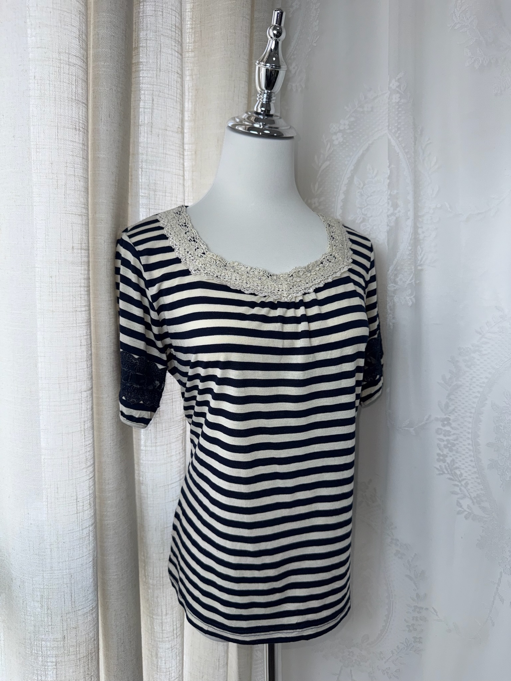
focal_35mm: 24
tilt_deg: -7.9
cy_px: 340
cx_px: 256
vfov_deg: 71.6
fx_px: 472
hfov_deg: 56.8
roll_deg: -1.9
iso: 80
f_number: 1.78
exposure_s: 1/344
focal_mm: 6.76
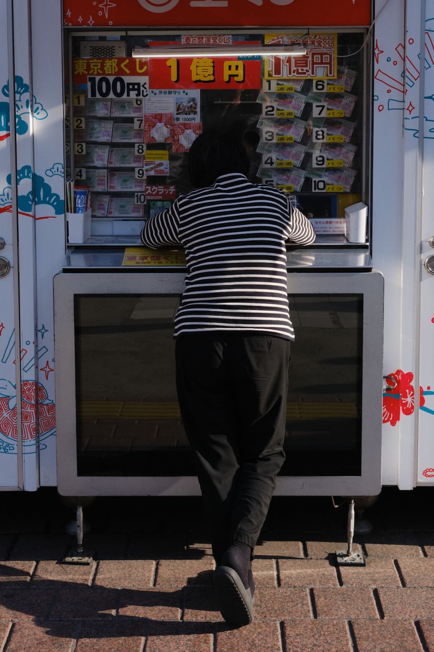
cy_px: 252
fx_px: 995
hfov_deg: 24.6
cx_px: 229
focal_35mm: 55
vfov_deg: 36.1
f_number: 8
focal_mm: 27
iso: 250
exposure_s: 1/240
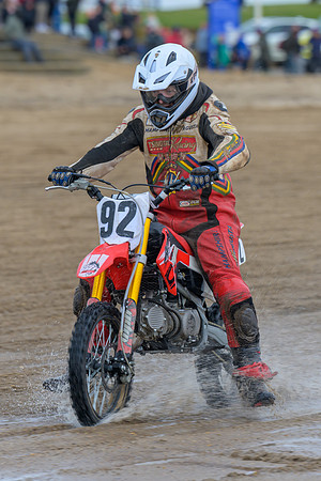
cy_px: 241
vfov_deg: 5.2
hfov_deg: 3.5
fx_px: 5290
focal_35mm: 396
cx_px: 177
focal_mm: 175
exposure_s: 1/200
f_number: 4
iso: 140
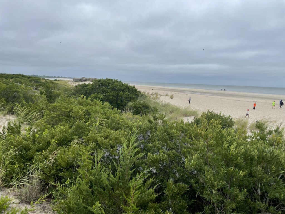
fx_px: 214
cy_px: 107
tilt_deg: -6.4
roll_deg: -2.2
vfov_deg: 53.1
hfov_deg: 67.3
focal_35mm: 26
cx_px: 142
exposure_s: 1/2020
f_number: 1.6
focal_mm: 4.2
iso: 32
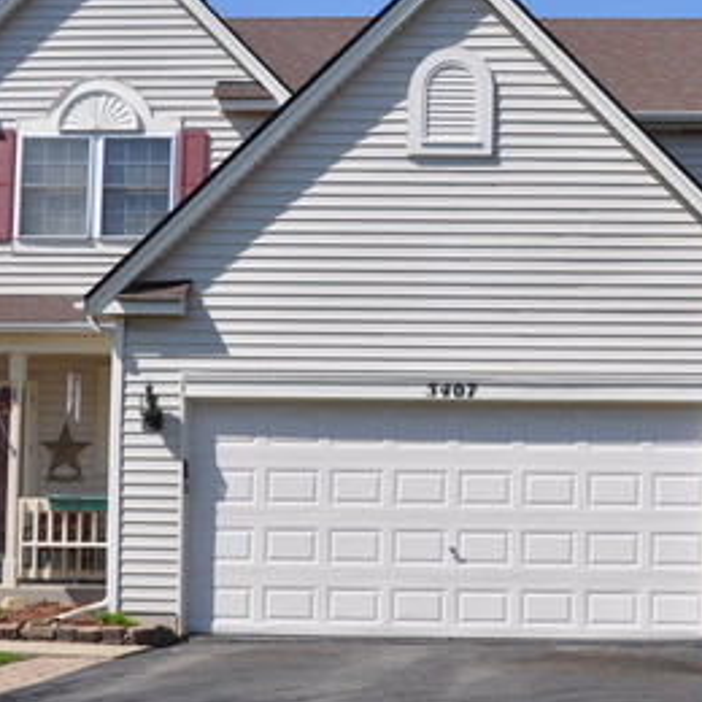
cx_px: 686
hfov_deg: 23.1
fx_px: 1653
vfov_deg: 23.9
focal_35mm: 72
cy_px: 436
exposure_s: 1/320
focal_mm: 23
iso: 200
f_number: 9
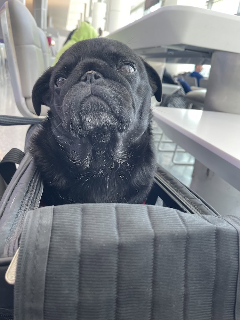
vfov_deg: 67.3
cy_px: 160
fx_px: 240
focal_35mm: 26
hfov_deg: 53.1
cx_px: 120
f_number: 1.6
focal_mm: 5.1
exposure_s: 1/107
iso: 125
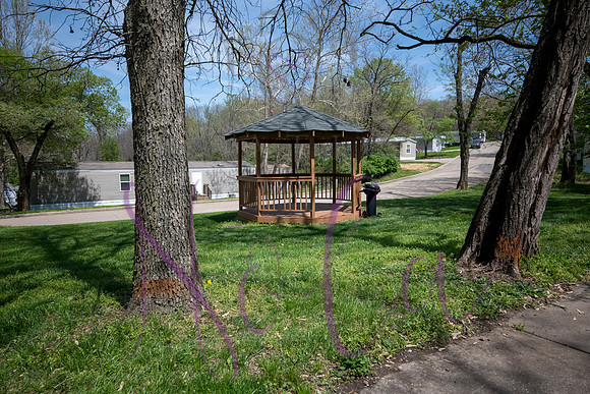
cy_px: 197
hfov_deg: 73.7
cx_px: 295
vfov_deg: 53.2
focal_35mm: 24
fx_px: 393
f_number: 13
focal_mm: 24
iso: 400
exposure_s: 1/320
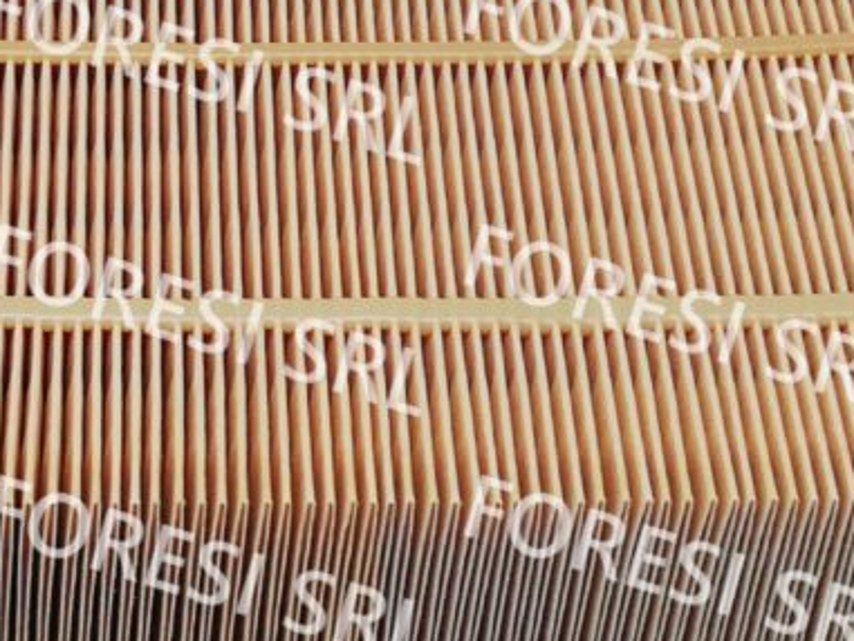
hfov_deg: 16.1
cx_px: 152
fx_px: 2986
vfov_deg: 12.2
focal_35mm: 121
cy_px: 43
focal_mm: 3.81
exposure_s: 1/120
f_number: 2.2
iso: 64
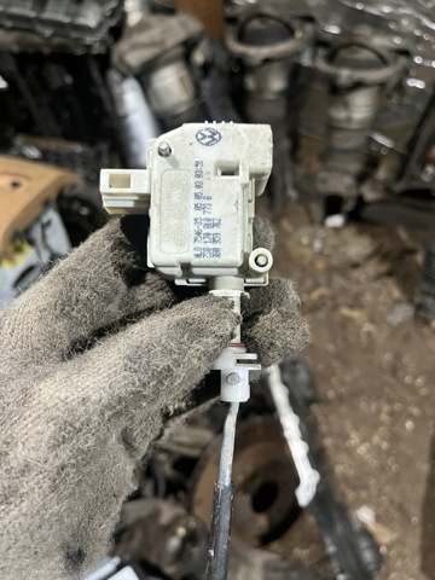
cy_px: 290
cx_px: 218
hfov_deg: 53.1
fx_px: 436
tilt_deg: -53.5
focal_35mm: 26
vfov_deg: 67.3
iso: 500
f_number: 1.6
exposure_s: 1/46
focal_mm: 5.1
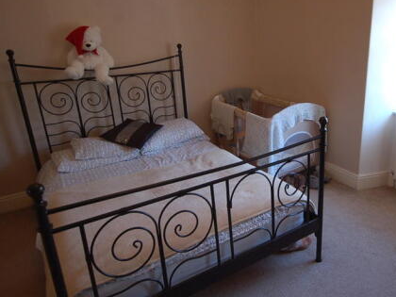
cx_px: 264
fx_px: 309
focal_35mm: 27
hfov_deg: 63.7
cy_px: 125
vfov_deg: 51.1
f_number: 4.5
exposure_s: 1/30
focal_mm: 12
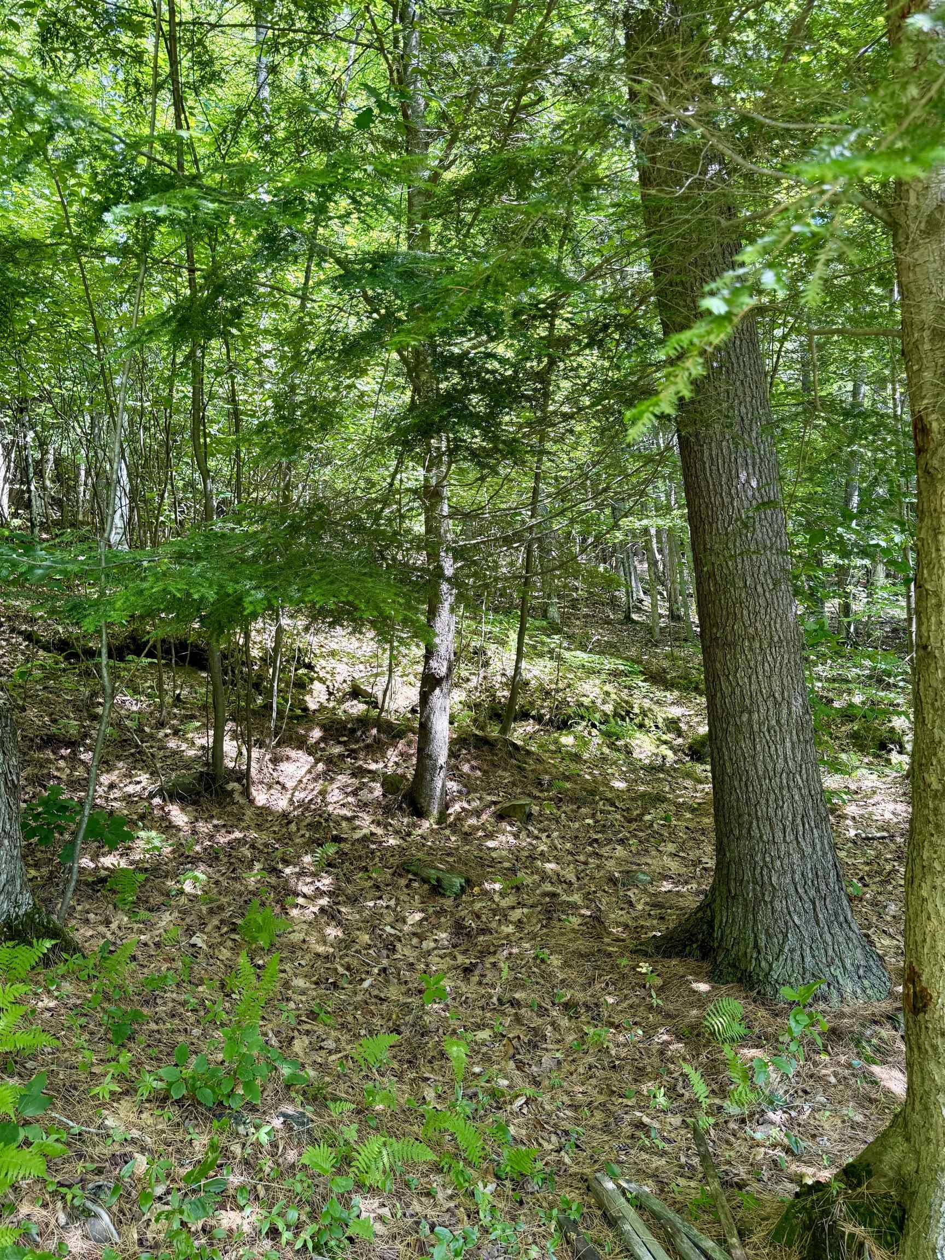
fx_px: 874
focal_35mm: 24
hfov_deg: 56.8
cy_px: 630
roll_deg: +5.8
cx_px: 472
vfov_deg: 71.6
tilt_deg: +1.9
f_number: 1.78
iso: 100
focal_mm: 6.76
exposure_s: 1/157
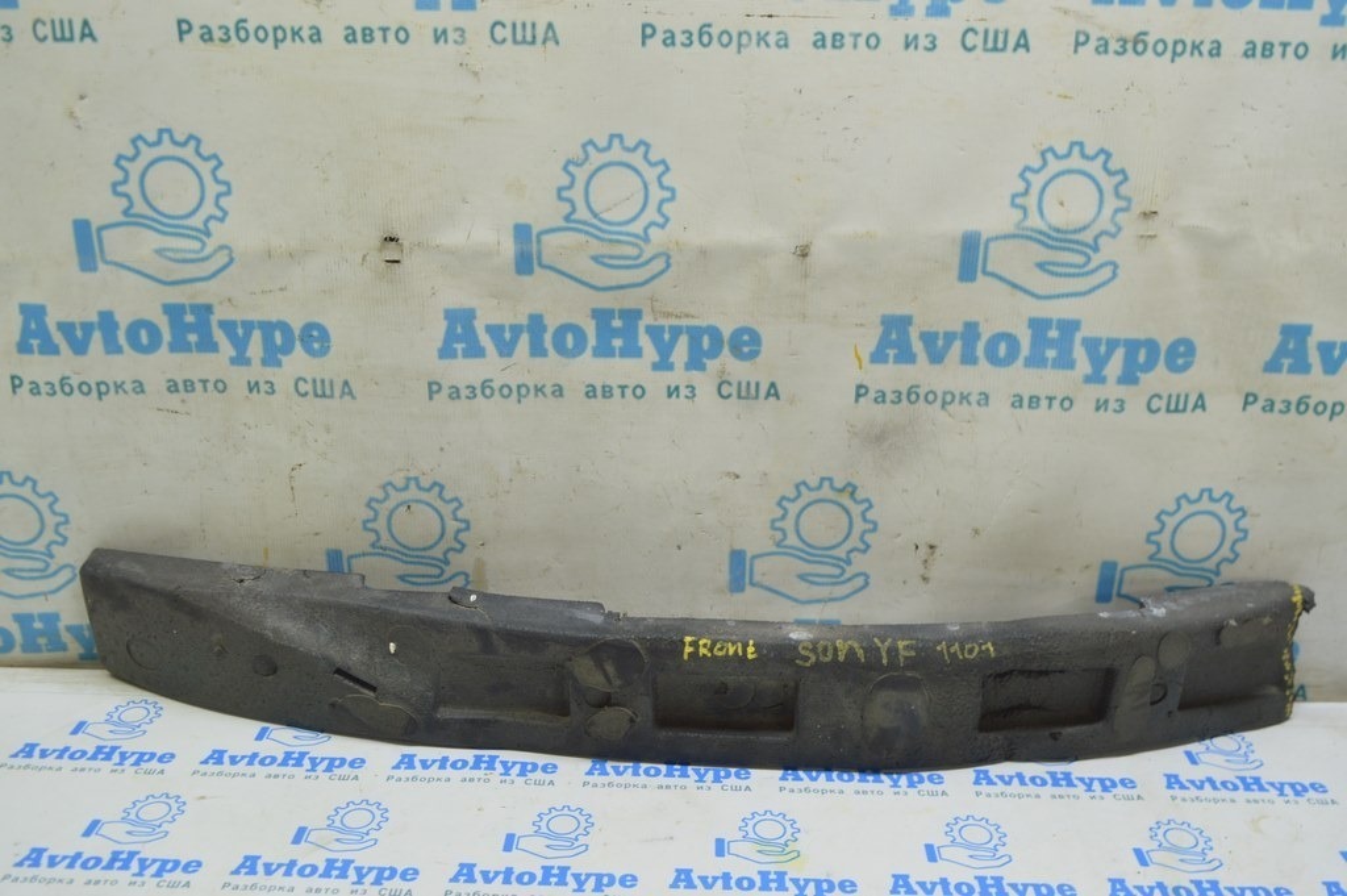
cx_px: 674
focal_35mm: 33
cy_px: 448
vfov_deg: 39.9
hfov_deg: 57.3
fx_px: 1234
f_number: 5.6
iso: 400
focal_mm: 22
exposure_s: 1/20
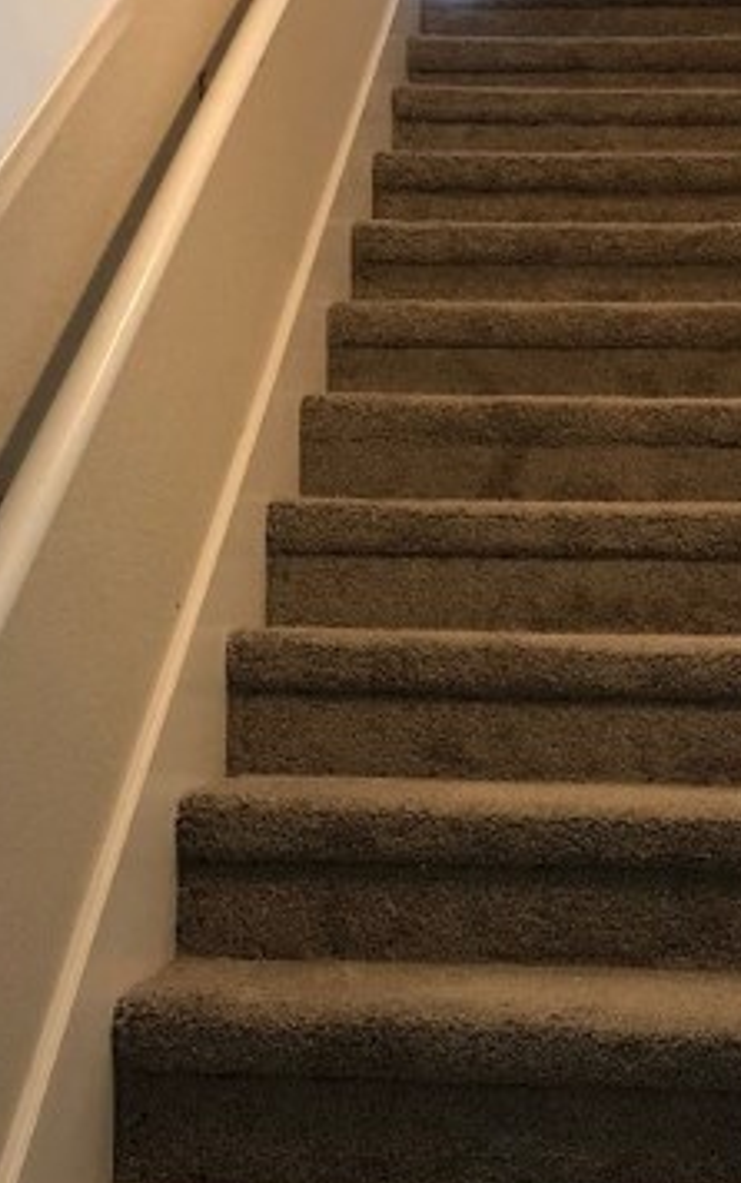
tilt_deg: +4.0
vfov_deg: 31.9
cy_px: 528
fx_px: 2065
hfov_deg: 20.3
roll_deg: -1.0
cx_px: 462
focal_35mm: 64
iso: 50
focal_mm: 3.99
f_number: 1.8
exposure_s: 1/15
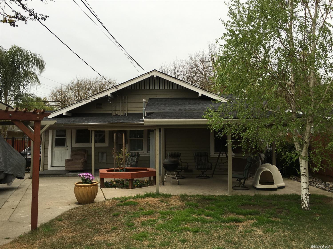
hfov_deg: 61.7
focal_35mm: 29
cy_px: 124
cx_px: 166
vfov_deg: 48.2
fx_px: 279
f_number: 2.2
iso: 25
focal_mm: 4.15
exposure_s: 1/275
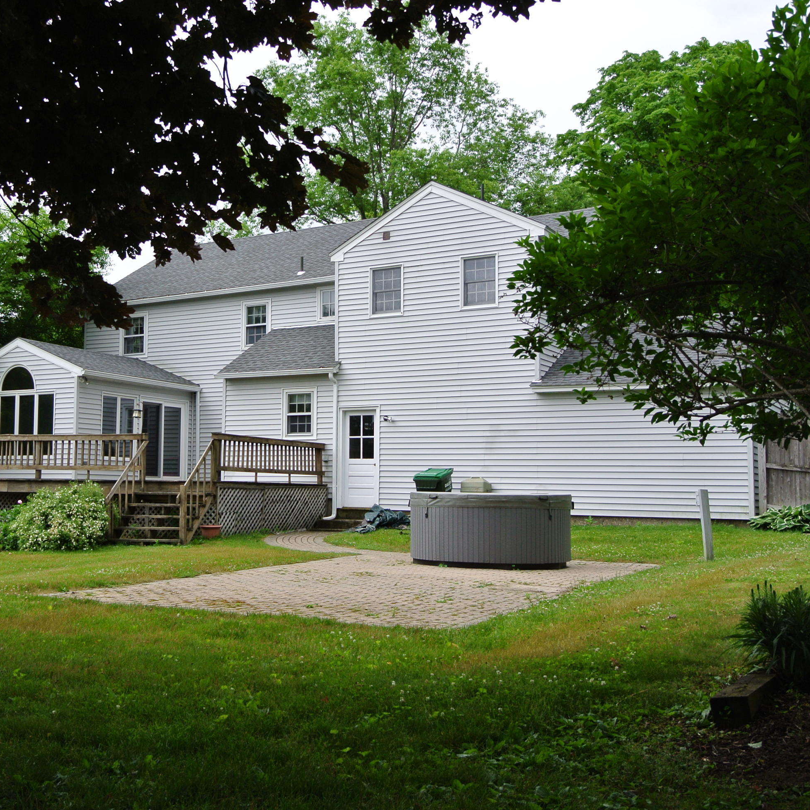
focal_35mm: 39
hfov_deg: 42.2
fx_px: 1032
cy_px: 403
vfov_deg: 42.8
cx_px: 264
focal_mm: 11.3
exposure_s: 1/160
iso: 100
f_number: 5.3
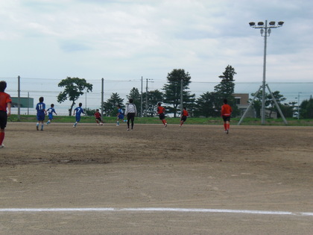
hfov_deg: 26.0
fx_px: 678
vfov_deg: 19.6
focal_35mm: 75
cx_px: 156
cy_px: 118
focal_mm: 12.47
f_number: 4.5
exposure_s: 1/400
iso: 64
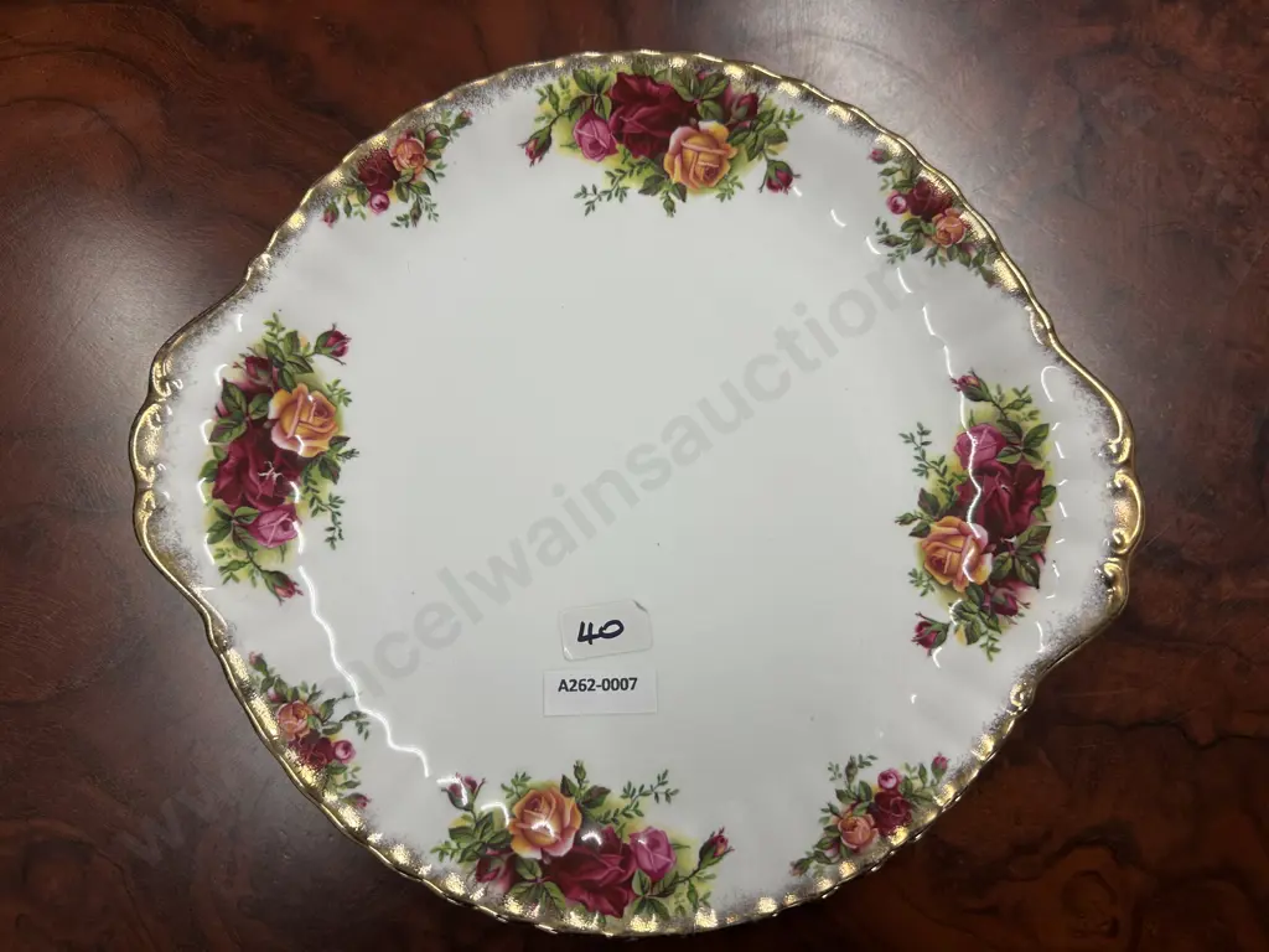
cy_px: 476
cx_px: 634
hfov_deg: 71.6
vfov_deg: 56.8
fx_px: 880
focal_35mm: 24
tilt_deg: -85.1
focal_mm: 6.86
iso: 80
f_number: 1.78
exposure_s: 1/100
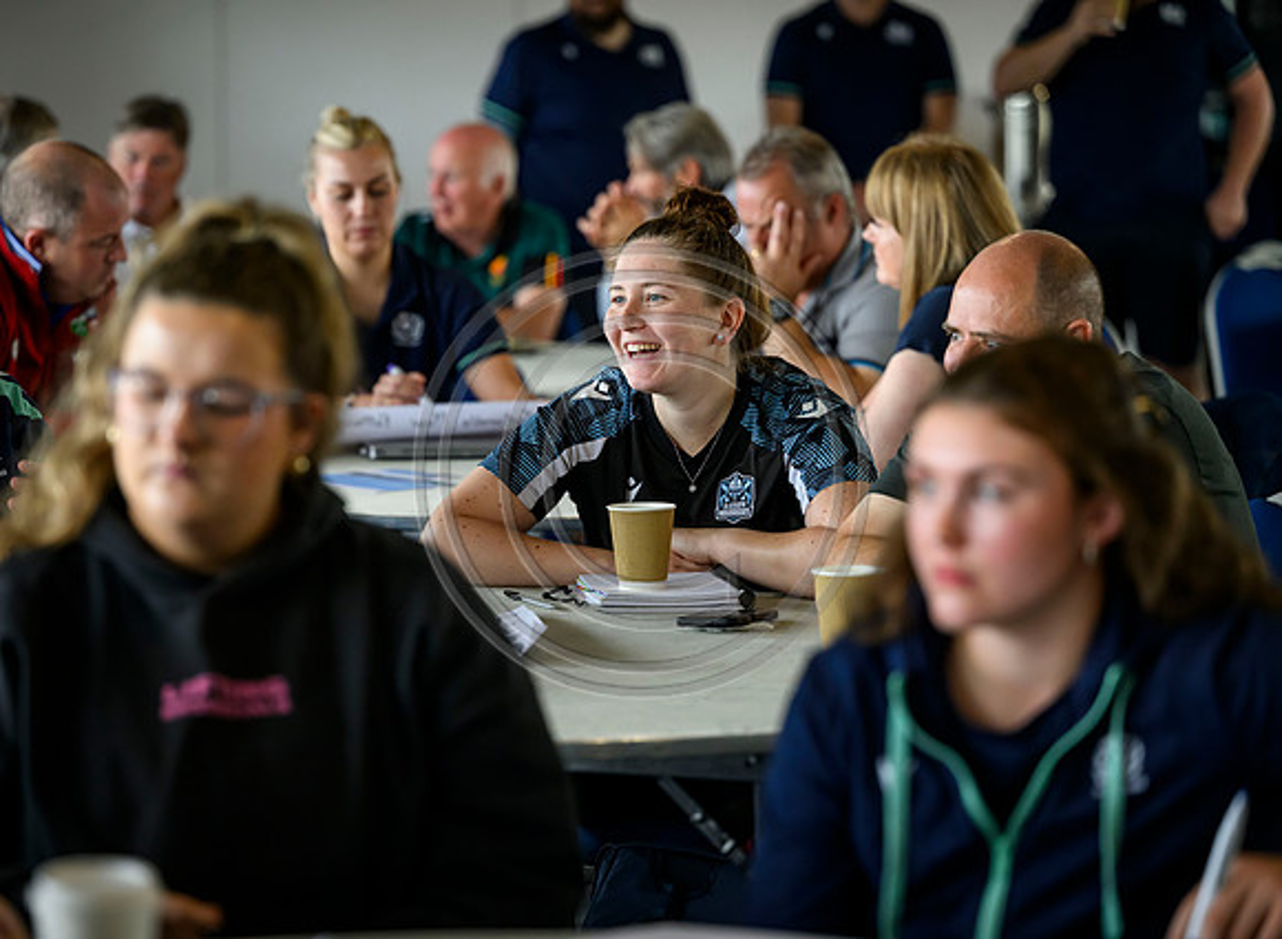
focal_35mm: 133
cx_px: 577
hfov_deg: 14.9
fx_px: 4894
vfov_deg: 11.0
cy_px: 470
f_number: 3.2
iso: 2500
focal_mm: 125
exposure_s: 1/800
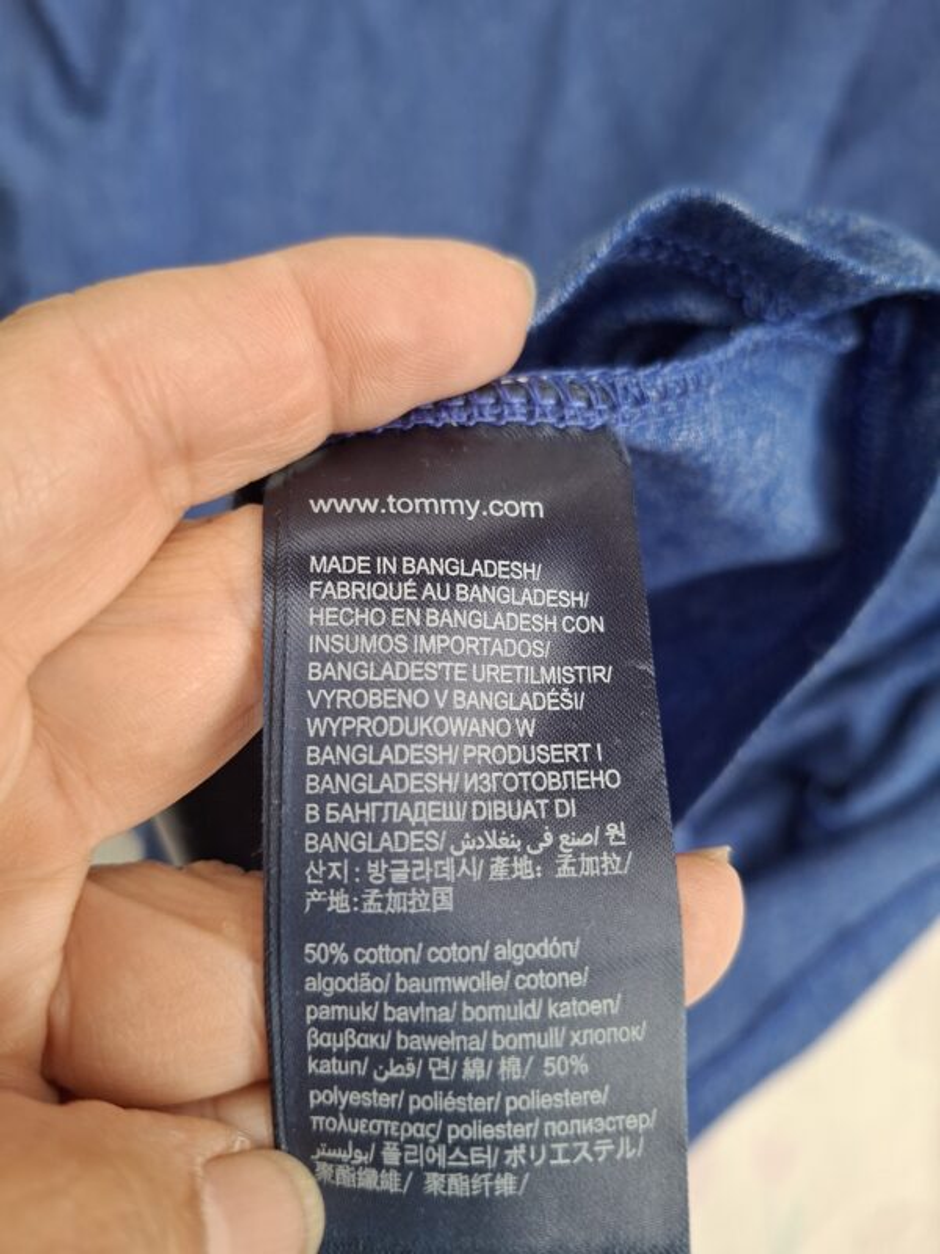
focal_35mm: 23
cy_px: 627
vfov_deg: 73.9
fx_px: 833
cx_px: 470
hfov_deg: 58.9
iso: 160
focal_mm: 5.54
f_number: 1.8
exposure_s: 1/100
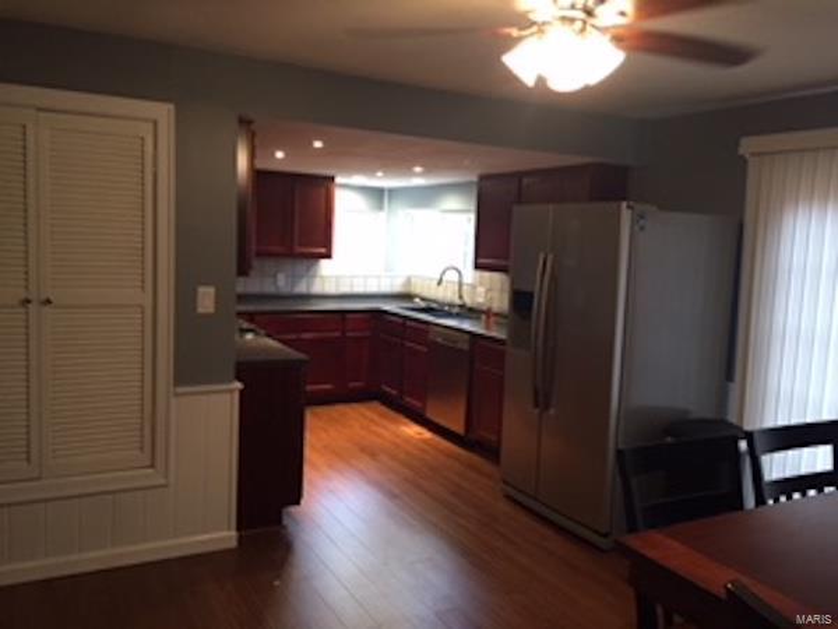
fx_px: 702
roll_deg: -3.0
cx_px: 419
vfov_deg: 48.2
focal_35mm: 29
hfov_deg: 61.7
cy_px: 314
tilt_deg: -7.1
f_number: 2.2
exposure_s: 1/30
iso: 160
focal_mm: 4.15
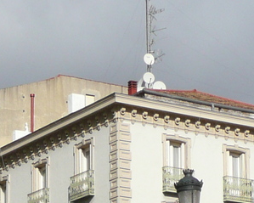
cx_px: -26
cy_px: 387
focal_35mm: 167
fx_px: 1255
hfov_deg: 11.4
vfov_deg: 8.8
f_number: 3.9
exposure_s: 1/1300
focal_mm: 6.5
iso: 100
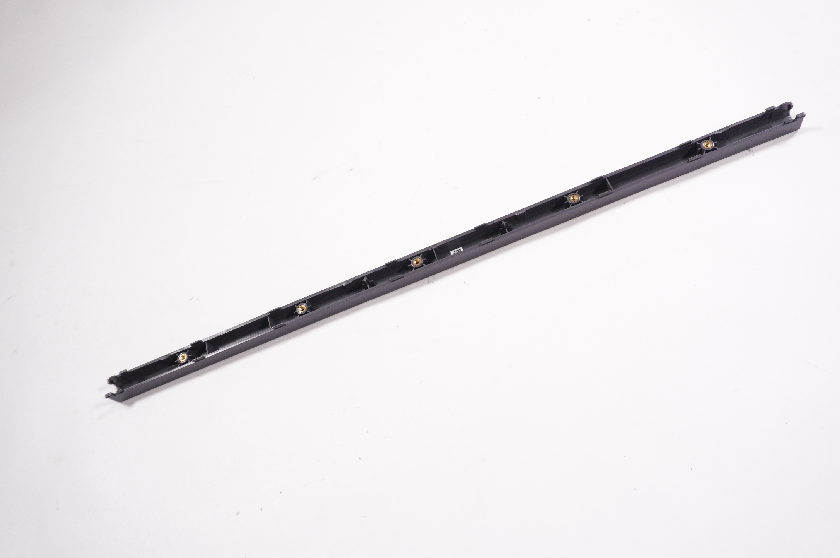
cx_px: 420
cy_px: 279
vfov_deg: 45.6
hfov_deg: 64.6
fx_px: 664
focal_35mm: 28
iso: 640
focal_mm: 19
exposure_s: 1/160
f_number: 5.6
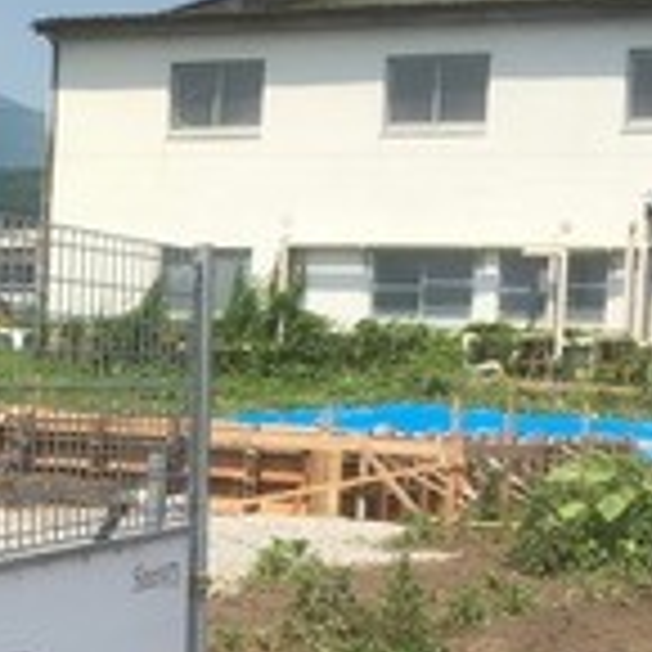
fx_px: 2408
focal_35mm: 113
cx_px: -162
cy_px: 513
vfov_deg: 15.3
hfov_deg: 14.8
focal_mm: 4.15
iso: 25
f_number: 2.2
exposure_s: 1/974
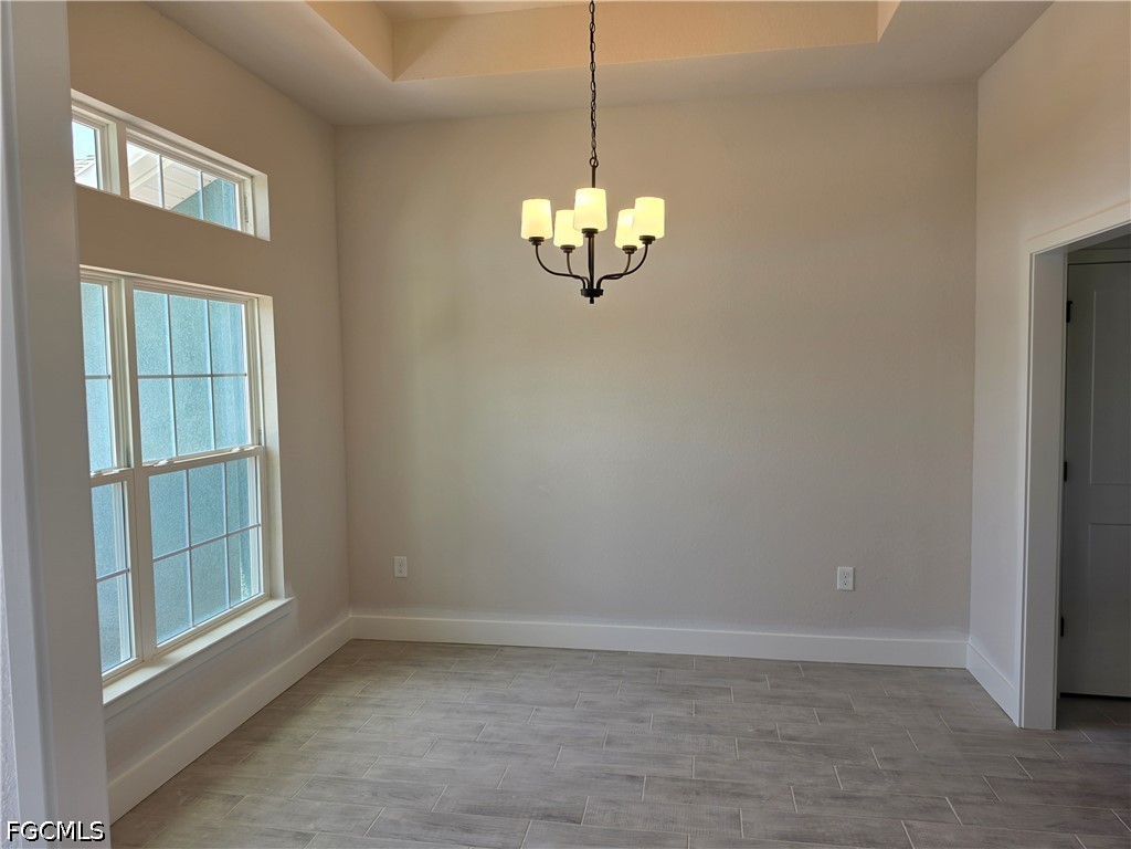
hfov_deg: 73.9
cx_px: 566
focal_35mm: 23
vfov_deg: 58.9
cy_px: 424
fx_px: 751
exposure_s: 1/120
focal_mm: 6.5
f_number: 1.4
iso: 25
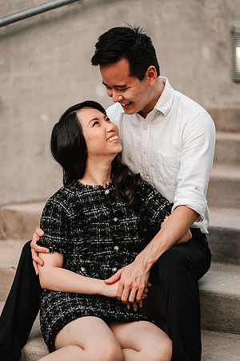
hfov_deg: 16.1
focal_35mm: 85
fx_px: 850
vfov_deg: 23.9
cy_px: 180
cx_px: 120
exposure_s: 1/320
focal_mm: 85
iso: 200
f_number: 1.8
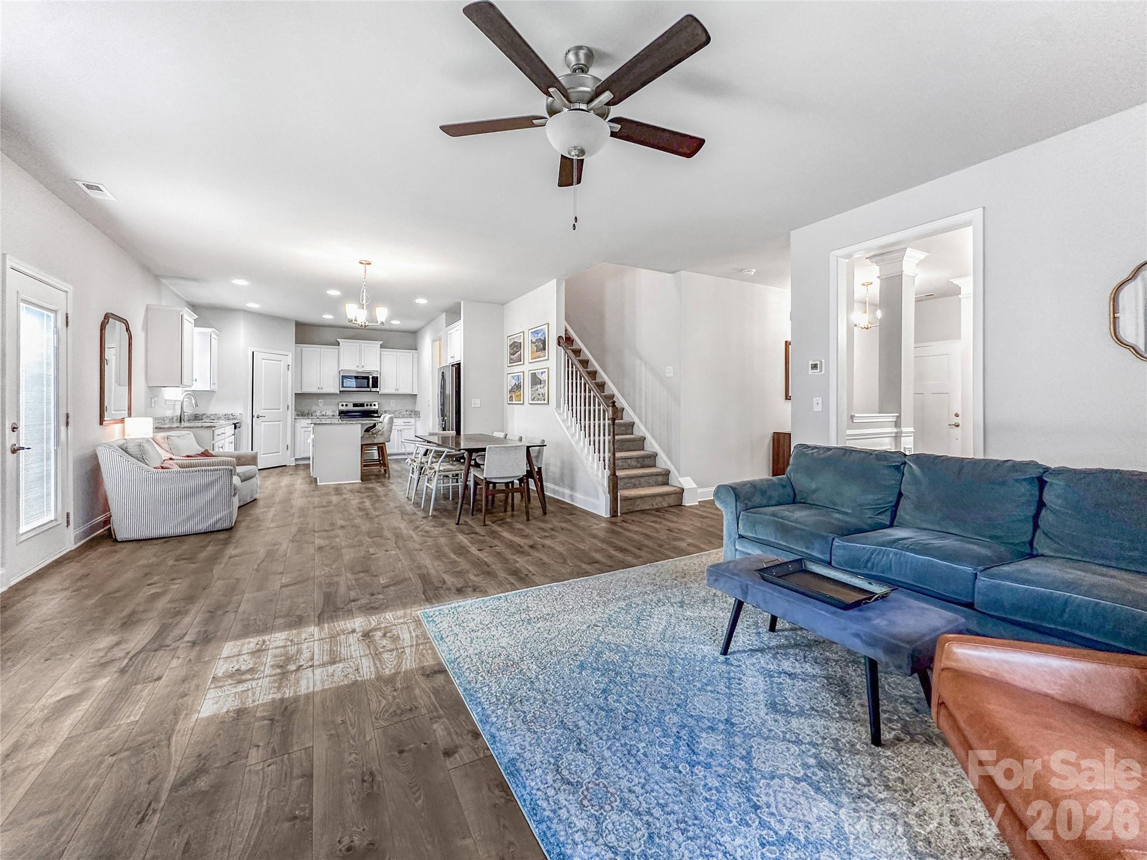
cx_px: 574
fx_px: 464
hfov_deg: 102.1
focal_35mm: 14
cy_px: 430
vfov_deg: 85.7
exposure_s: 1/60
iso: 200
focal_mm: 2.22
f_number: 2.2
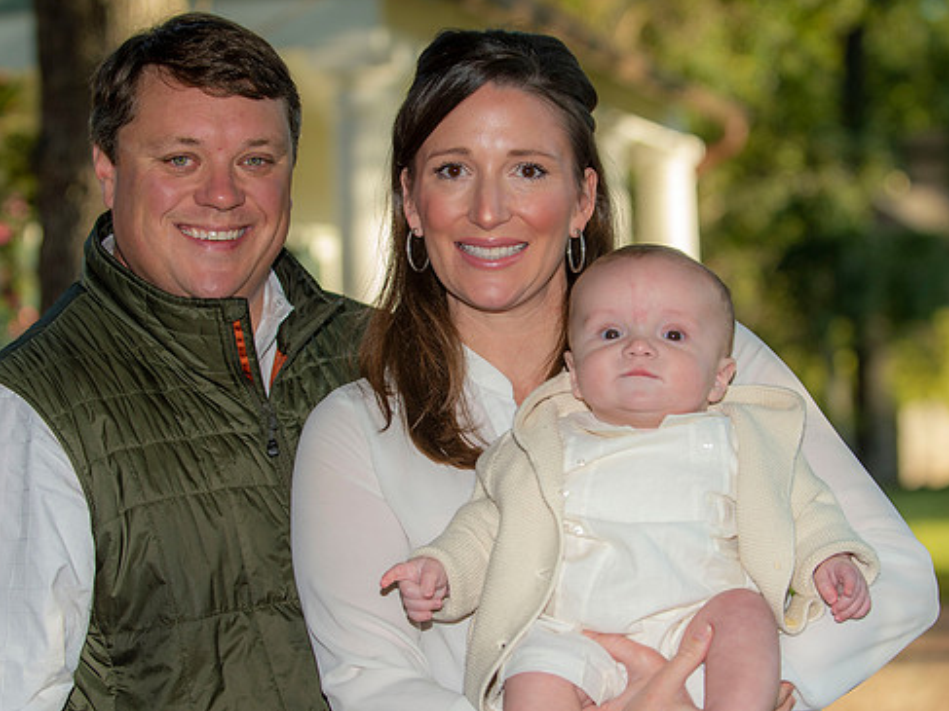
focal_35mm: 94
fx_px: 2576
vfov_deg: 15.7
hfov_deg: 20.9
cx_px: 513
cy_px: 410
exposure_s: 1/320
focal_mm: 70
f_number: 4.5
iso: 100
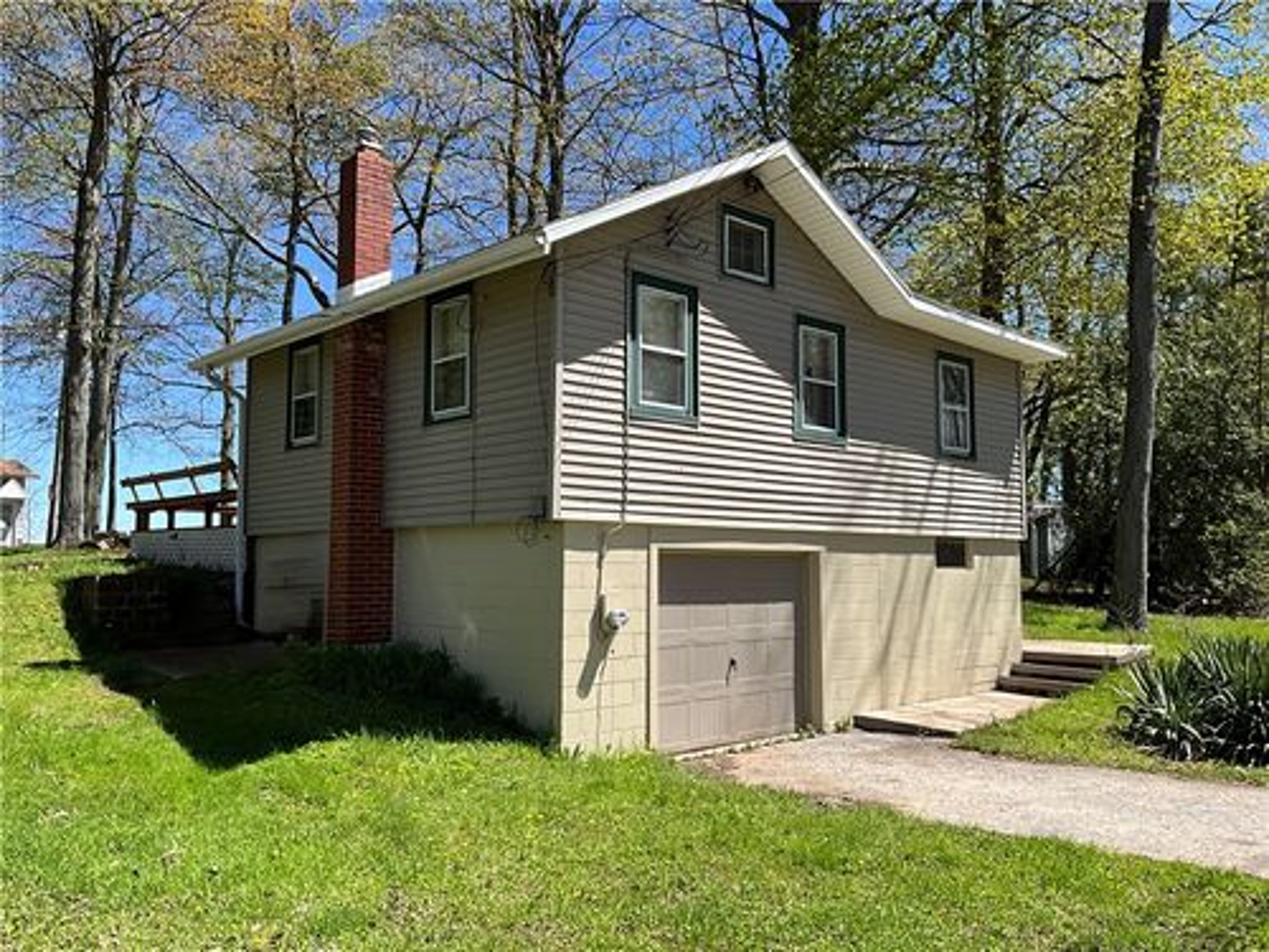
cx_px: 634
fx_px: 1063
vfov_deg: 48.2
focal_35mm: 29
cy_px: 476
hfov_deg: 61.7
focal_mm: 3
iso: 25
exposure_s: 1/1168
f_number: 1.8
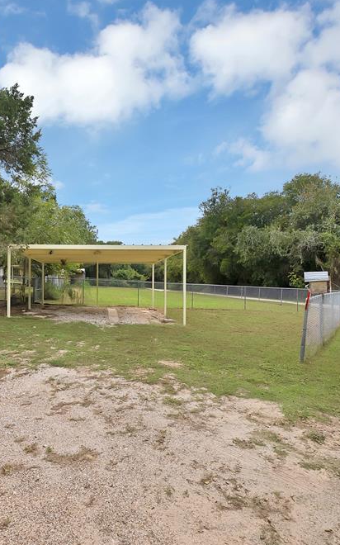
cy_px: 277
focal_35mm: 19
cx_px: 98
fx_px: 282
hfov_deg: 59.8
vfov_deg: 88.0
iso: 640
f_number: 9
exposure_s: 1/500
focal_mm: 12
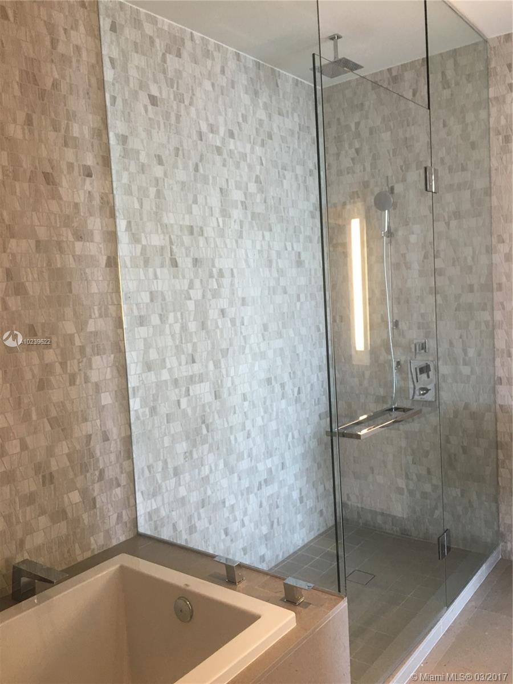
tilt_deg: -4.0
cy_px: 342
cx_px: 256
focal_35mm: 29
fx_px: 573
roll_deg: +3.3
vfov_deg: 61.7
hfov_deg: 48.2
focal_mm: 4.15
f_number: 2.2
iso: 32
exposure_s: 1/15
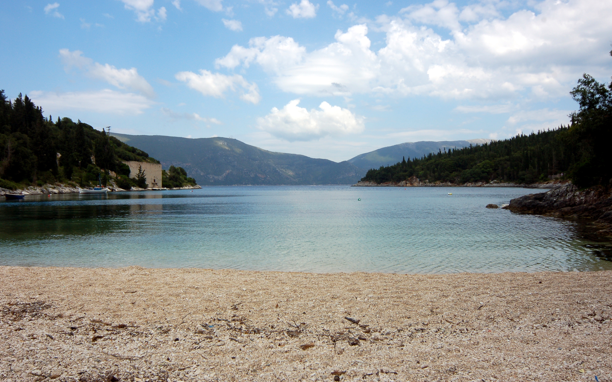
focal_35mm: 27
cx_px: 310
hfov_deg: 69.3
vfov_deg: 46.8
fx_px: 442
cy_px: 183
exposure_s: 1/320
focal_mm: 17
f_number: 9
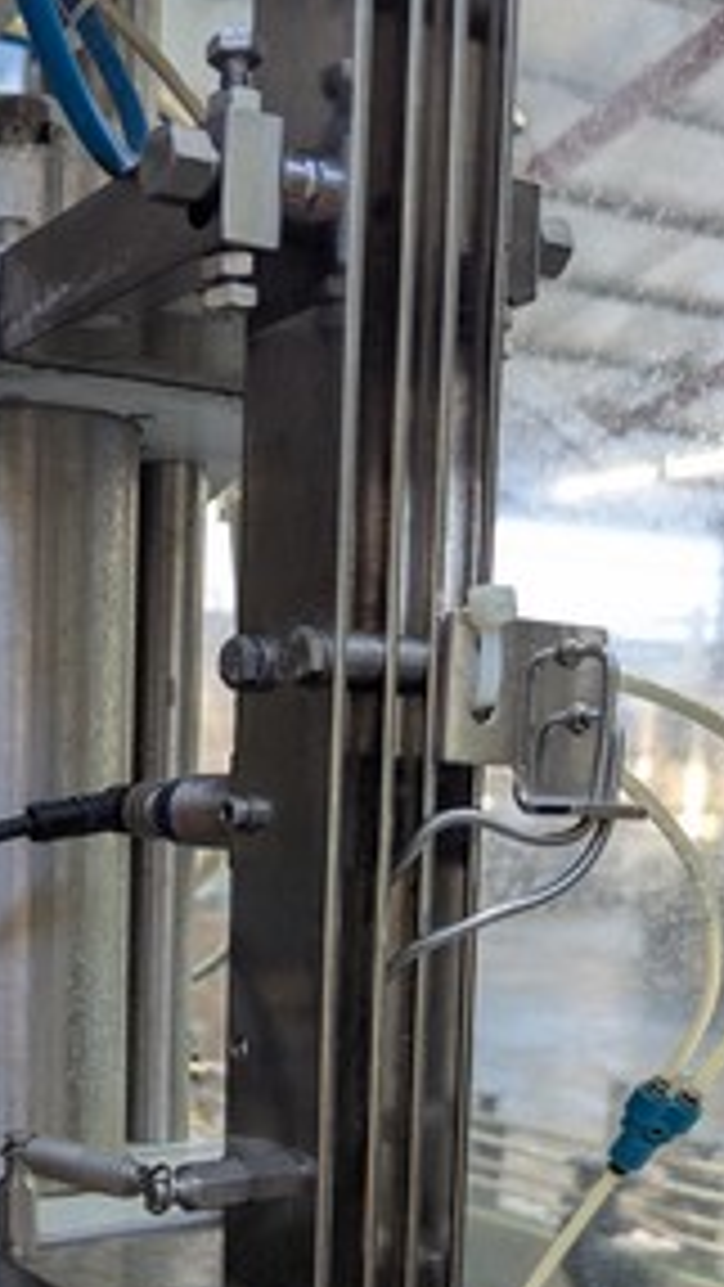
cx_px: -20
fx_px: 1501
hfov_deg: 25.6
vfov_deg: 44.5
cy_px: 994
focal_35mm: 44
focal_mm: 6.81
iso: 156
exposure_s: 1/23.8
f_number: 1.85
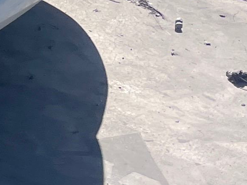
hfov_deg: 8.9
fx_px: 1277
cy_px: -190
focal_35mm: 179
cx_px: -508
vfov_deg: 7.9
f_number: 1.6
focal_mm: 4.2
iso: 32
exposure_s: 1/4132
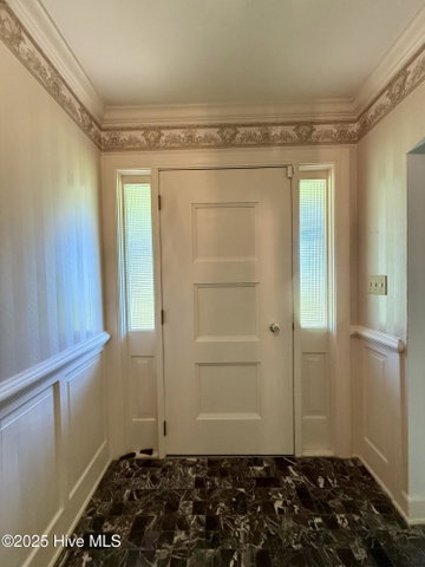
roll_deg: +0.4
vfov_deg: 102.1
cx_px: 212
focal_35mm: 14
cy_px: 284
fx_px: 229
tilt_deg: -1.4
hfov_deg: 85.7
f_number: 2.2
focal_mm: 2.22
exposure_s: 1/120
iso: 400
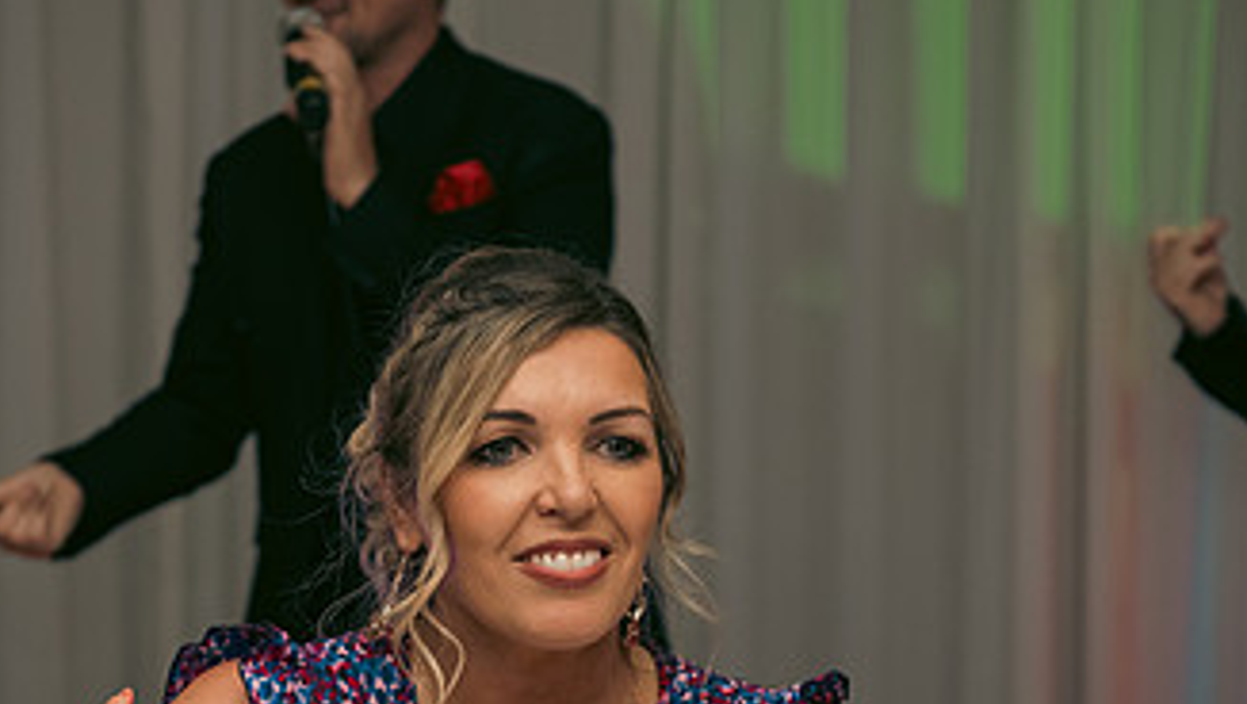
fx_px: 3574
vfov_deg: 11.1
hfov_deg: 19.8
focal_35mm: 108
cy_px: 691
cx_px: 574
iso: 800
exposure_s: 1/160
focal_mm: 58
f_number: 3.5
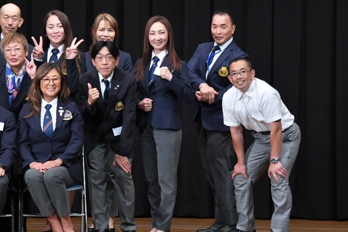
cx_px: 156
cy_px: 119
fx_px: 2696
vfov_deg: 4.9
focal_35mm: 279
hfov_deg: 7.4
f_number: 5.6
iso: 8000
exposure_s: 1/400
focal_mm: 160
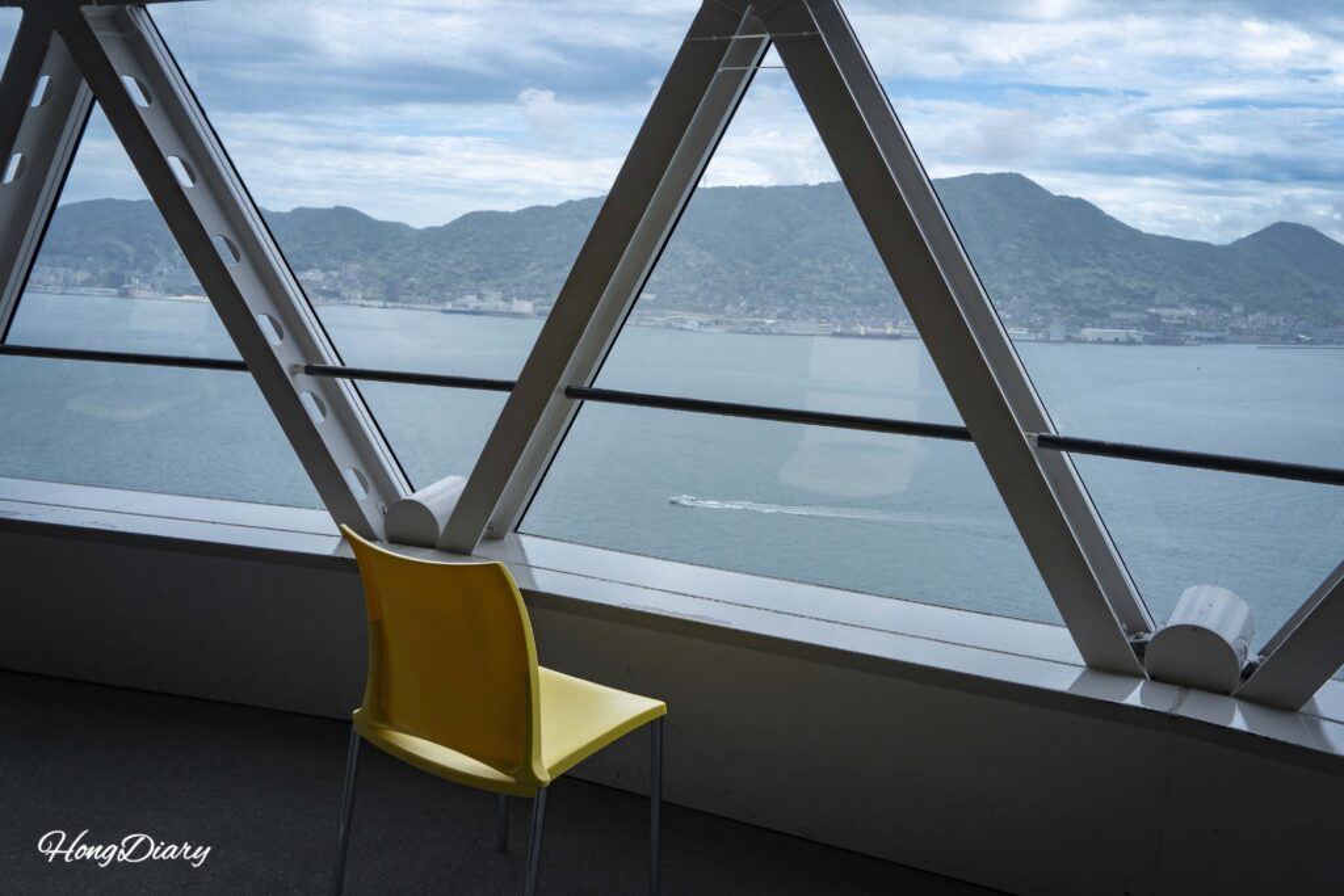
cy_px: 448
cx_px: 672
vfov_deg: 41.1
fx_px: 1195
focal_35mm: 32
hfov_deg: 58.7
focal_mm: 32
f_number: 9
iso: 100
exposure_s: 1/125
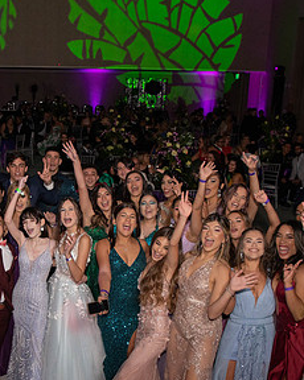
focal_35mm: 51
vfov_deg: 36.2
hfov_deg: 28.9
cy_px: 258
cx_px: 57
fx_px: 574
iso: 1250
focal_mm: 24
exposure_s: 1/125
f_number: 6.3
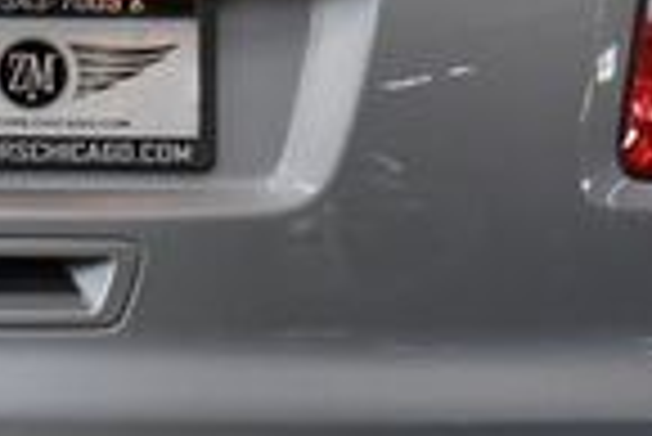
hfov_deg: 6.8
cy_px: 72
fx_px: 5511
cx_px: 36
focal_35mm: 304
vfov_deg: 4.5
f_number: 5.3
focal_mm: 46
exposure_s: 1/250
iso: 800
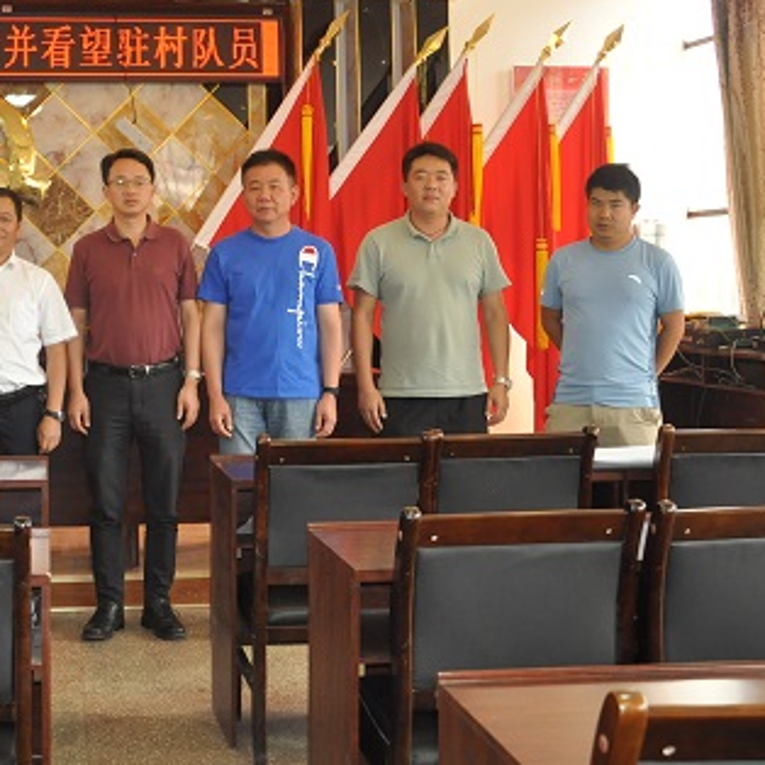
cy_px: 246
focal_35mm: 51
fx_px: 1275
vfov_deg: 33.1
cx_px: 29
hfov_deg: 31.3
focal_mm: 18
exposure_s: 1/100
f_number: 4
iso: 800
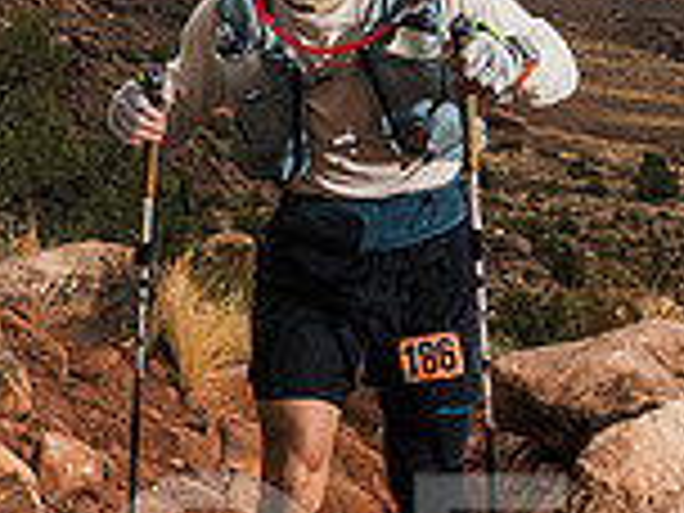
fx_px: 1798
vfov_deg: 16.1
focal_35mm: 91
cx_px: -76
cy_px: 88
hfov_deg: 20.5
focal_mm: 24
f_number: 6.3
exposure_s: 1/250
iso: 200
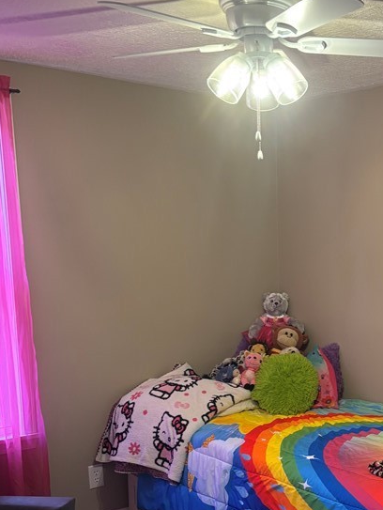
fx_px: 722
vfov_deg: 38.2
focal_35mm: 49
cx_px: 351
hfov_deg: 28.5
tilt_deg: -9.4
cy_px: 364
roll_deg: -1.2
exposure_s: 1/60
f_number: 1.6
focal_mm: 5.96
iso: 200
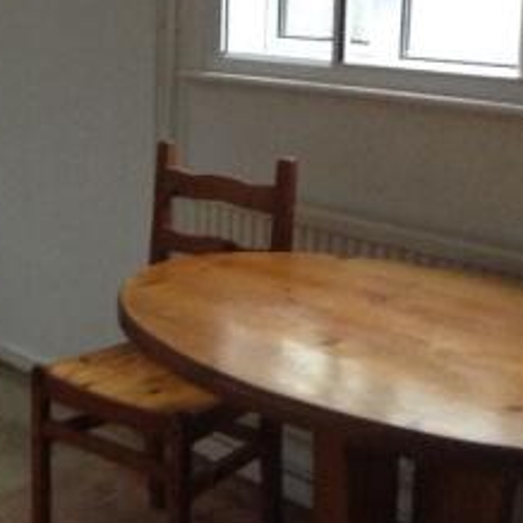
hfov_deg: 21.3
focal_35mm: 78
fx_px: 1333
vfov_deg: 22.1
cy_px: 188
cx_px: -25
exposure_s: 1/17
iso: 250
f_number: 2.4
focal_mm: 3.3
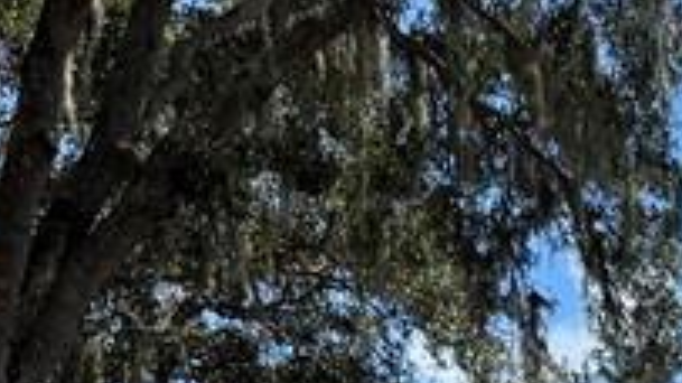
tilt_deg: -0.2
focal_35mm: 206
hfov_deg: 9.5
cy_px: 1472
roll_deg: +0.4
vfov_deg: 5.3
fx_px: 3724
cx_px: 1529
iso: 100
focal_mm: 6.76
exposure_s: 1/3425
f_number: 1.78
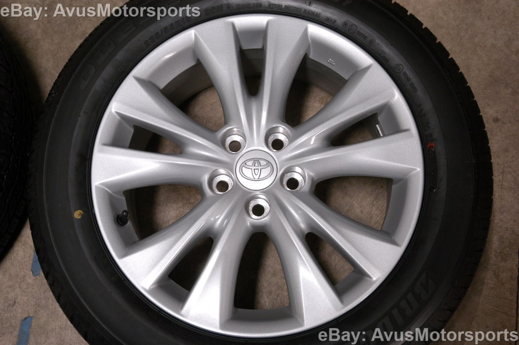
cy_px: 172
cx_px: 260
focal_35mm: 51
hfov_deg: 38.9
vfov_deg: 26.4
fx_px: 735
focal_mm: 34
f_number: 4.2
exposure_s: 1/80
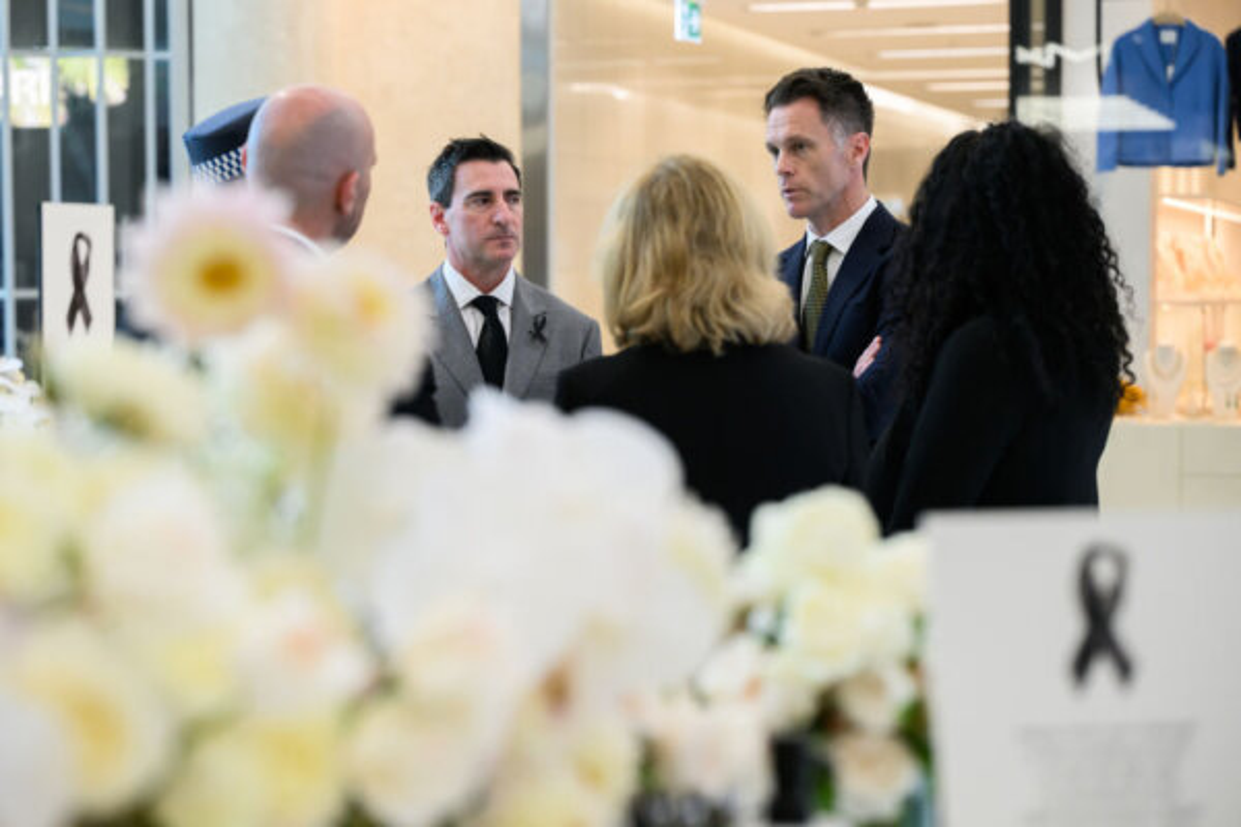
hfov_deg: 26.3
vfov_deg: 17.7
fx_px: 2654
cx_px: 620
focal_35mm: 77
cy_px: 414
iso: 4000
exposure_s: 1/640
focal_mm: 77
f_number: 3.5
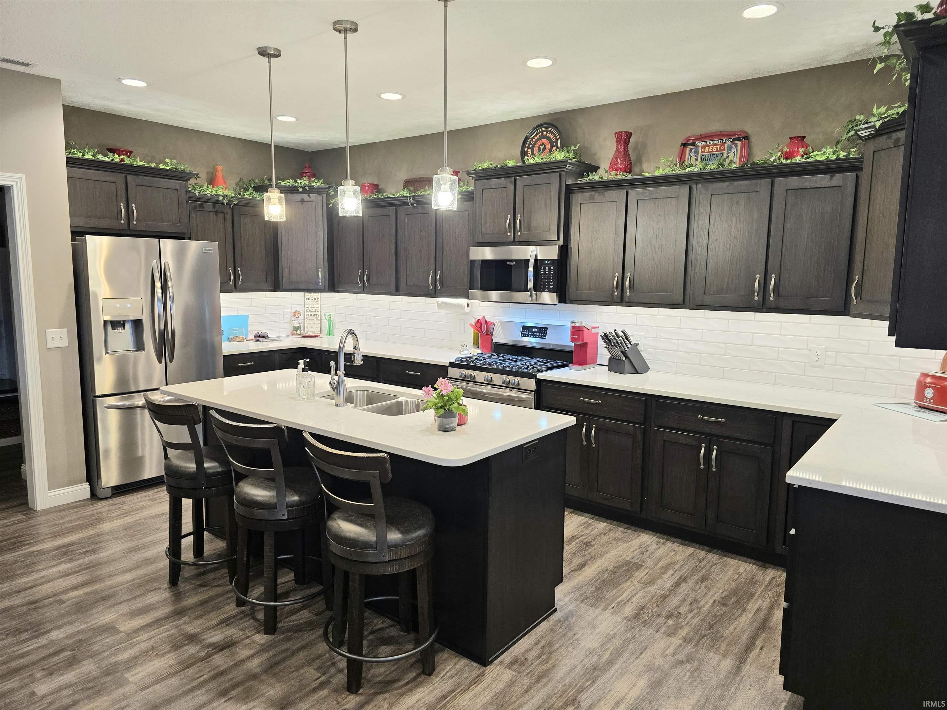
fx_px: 629
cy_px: 355
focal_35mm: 23
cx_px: 474
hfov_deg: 73.9
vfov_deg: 58.9
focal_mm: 6.3
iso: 200
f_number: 1.7
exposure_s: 1/120
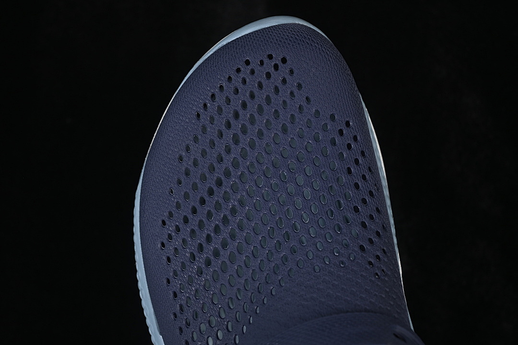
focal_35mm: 75
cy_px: 172
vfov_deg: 18.2
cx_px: 259
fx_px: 1079
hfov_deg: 27.0
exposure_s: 1/60
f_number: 6.3
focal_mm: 50
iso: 160
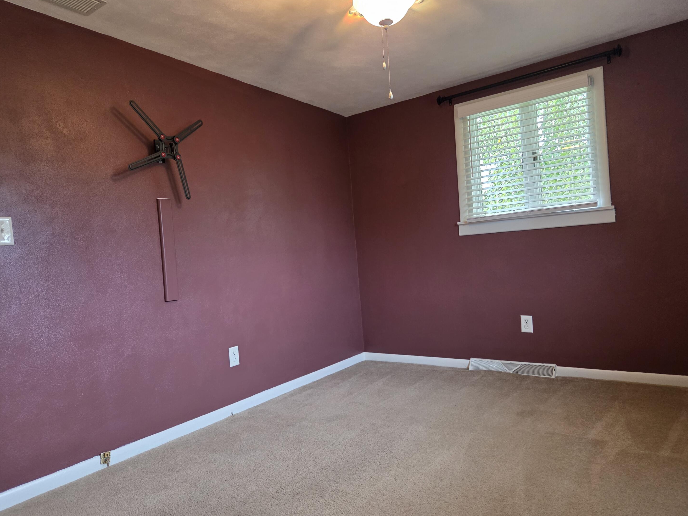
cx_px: 342
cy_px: 263
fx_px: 477
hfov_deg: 71.6
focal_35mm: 24
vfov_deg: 56.8
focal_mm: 5.4
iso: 500
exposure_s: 1/120
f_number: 1.8
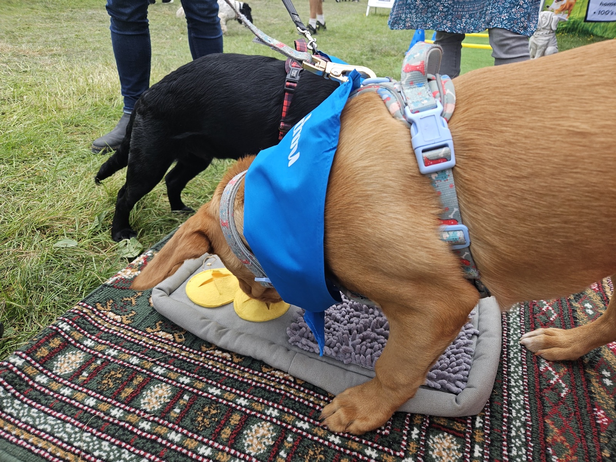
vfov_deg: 58.9
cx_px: 308
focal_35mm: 23
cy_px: 231
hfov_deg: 73.9
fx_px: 409
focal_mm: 5.4
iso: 40
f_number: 1.8
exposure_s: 1/463
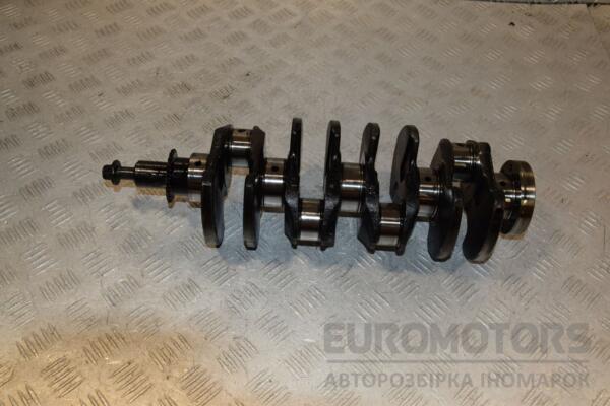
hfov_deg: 57.2
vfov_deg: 40.0
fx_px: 559
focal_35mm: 33
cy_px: 203
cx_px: 305
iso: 800
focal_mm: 22
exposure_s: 1/200
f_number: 9
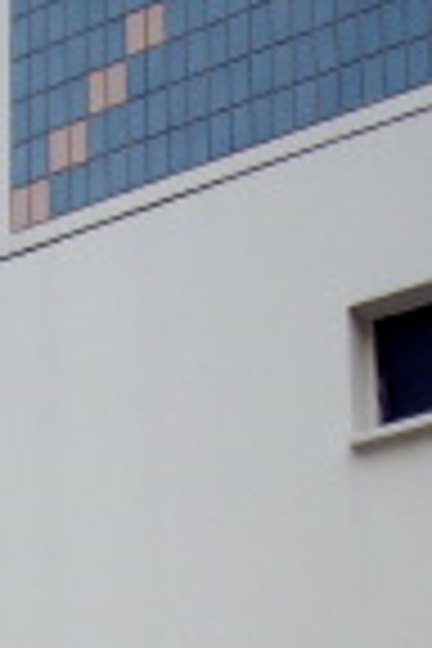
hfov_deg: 9.2
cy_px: 909
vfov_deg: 13.3
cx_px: -58
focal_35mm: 147
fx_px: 2646
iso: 80
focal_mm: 6.2
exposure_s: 1/250
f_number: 2.8
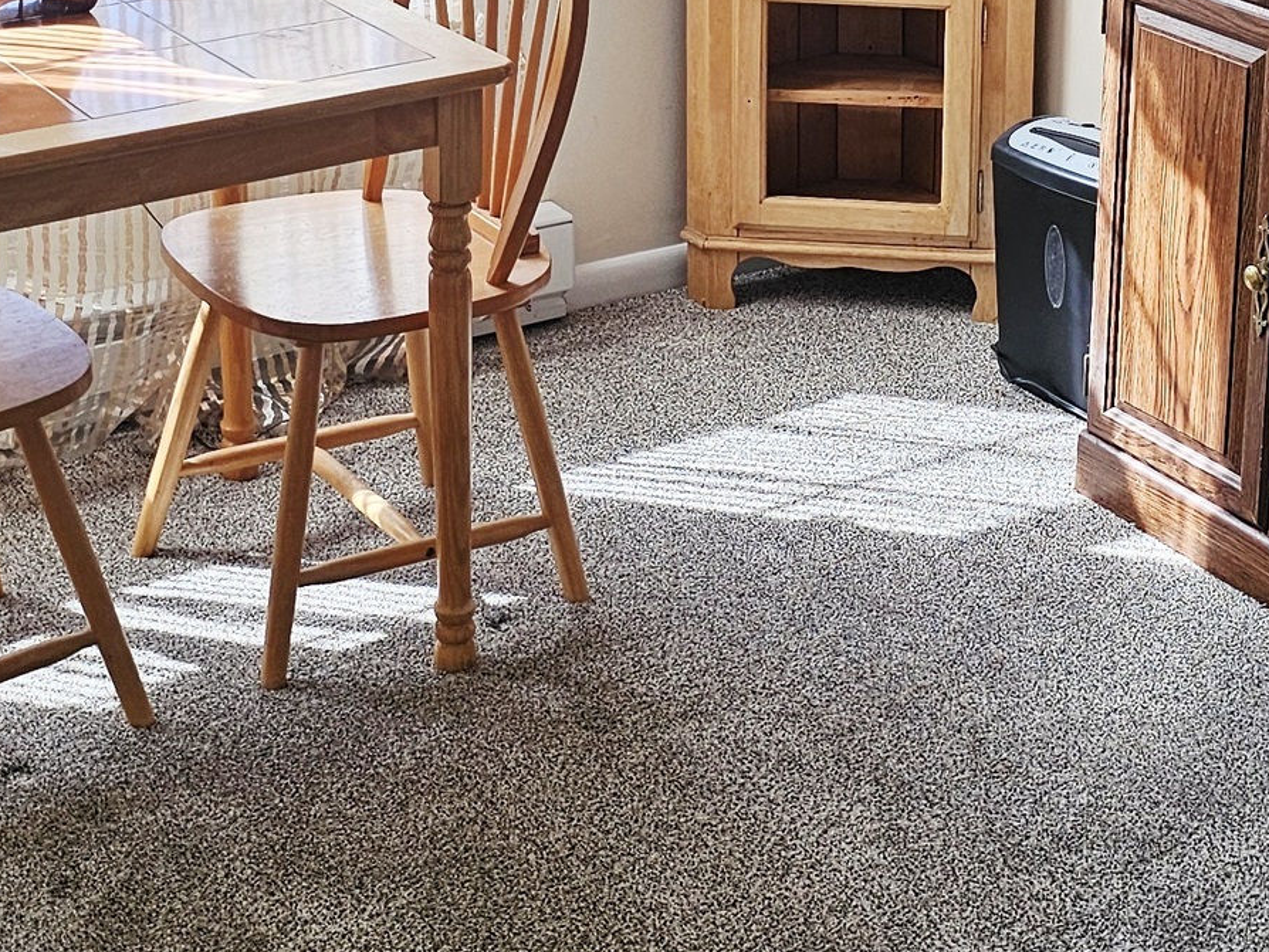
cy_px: -38
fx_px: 2897
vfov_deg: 18.1
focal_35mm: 79
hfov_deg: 24.7
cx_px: 734
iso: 50
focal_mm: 6.3
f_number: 1.7
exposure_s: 1/208
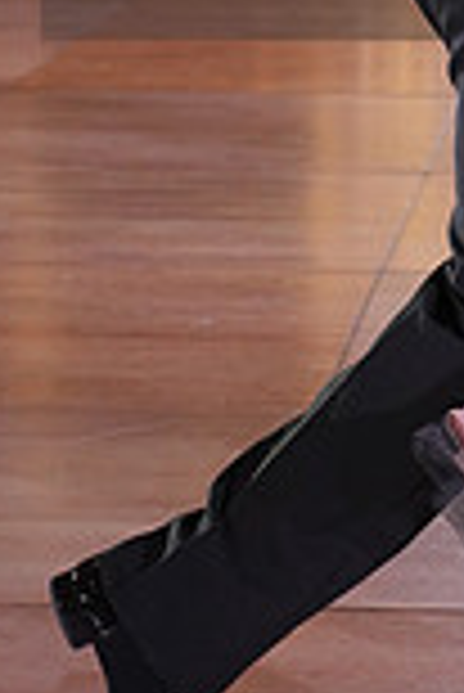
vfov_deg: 10.8
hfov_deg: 7.2
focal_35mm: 188
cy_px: -108
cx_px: 664
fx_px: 3626
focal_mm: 50
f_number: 4
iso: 1600
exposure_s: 1/400
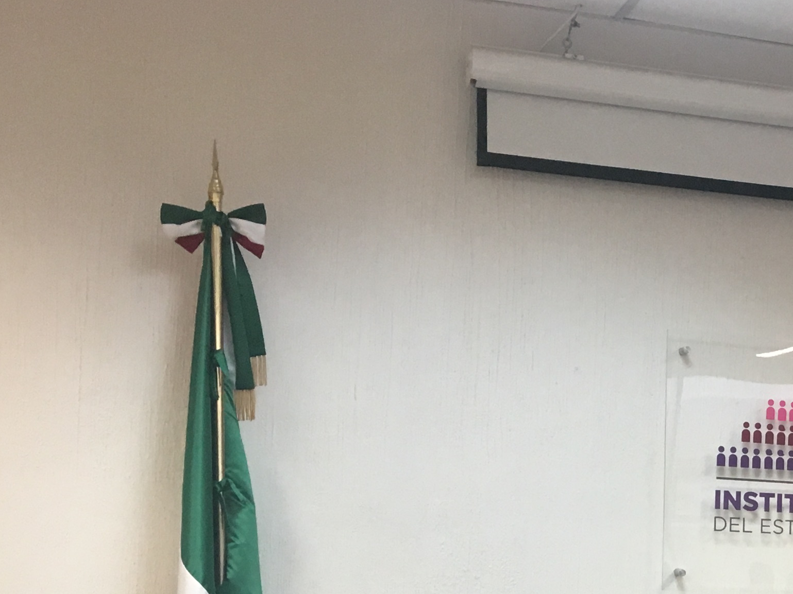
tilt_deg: -5.4
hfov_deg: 23.9
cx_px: 895
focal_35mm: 76
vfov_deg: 18.2
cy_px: 742
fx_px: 1741
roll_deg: -1.2
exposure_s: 1/30
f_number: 2.2
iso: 40
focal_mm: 4.15
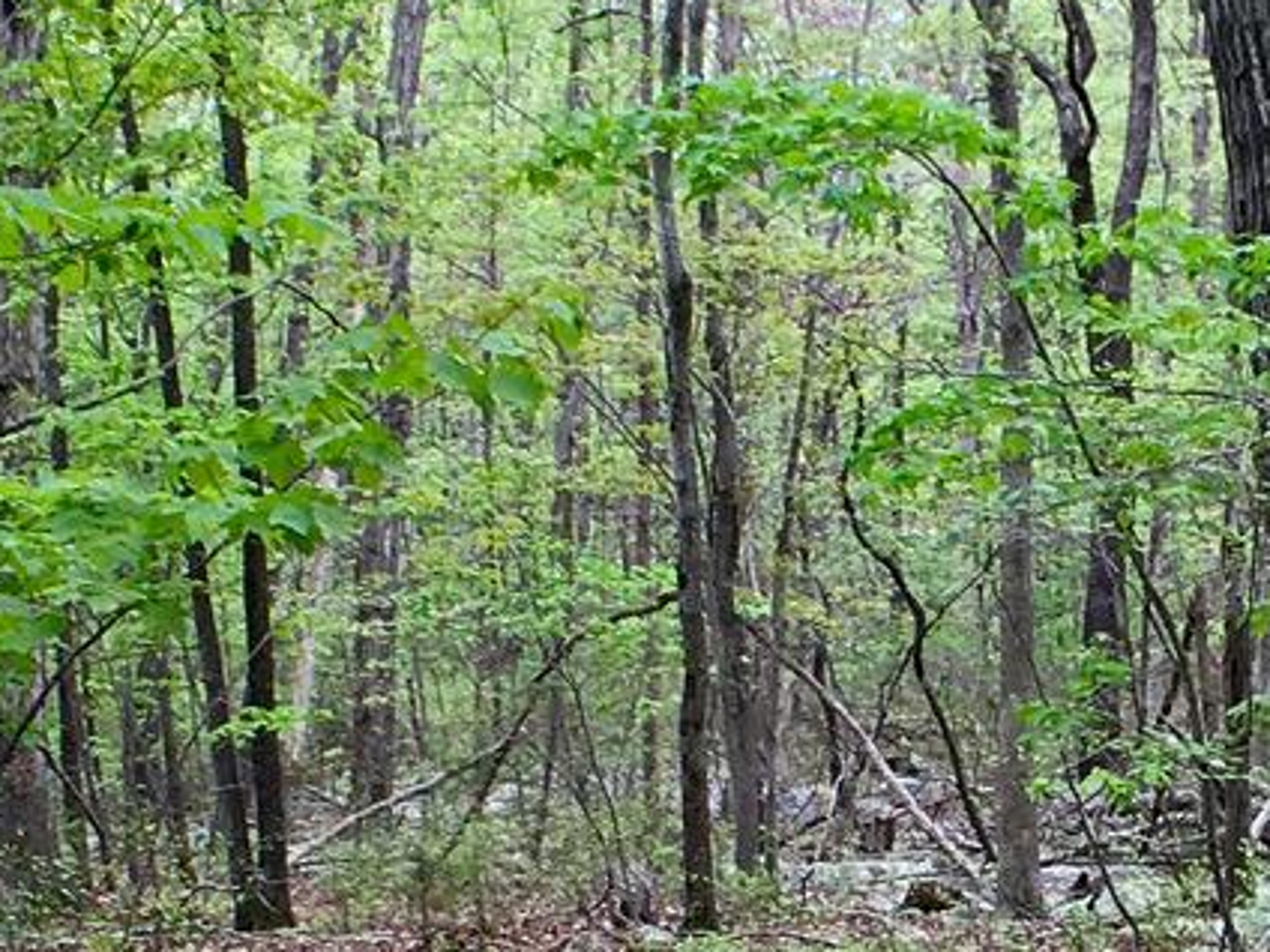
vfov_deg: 10.5
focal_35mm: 140
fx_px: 5136
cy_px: 877
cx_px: 1033
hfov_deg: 14.0
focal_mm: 4.15
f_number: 2.2
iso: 25
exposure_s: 1/123
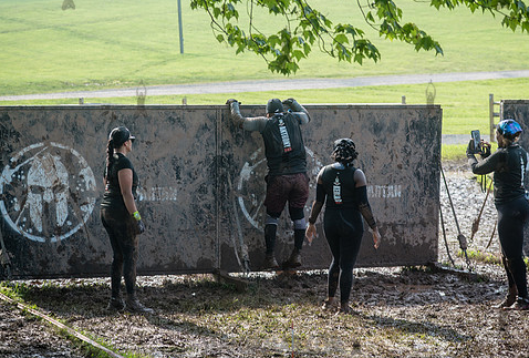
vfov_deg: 12.3
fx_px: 1653
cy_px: 143
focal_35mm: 112
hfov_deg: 18.2
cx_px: 265
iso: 250
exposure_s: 1/400
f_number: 4.5
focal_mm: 86
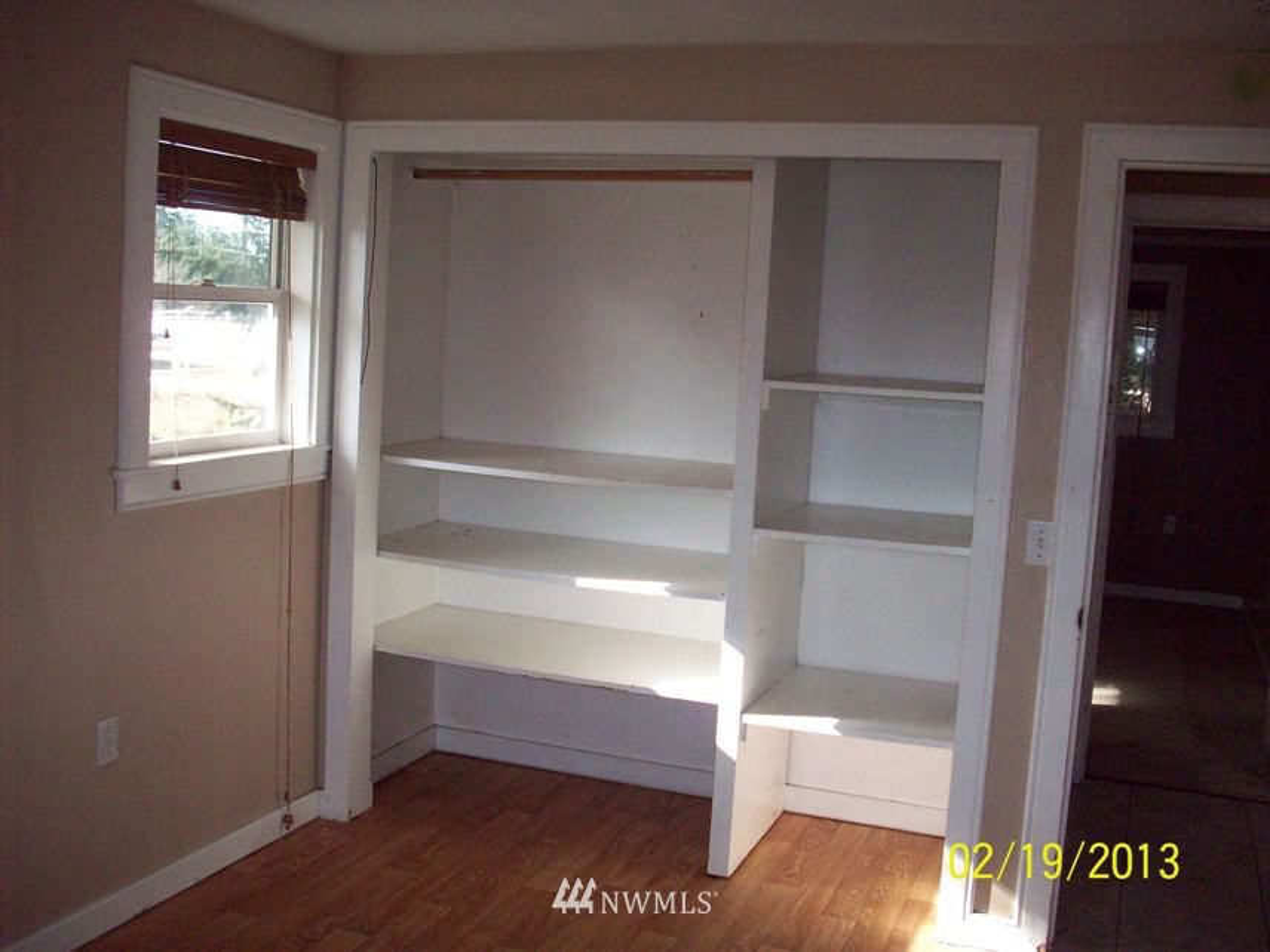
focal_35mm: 37
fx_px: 1357
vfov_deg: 38.7
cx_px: 635
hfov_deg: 50.1
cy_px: 476
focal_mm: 6.2
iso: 200
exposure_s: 1/246
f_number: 2.8
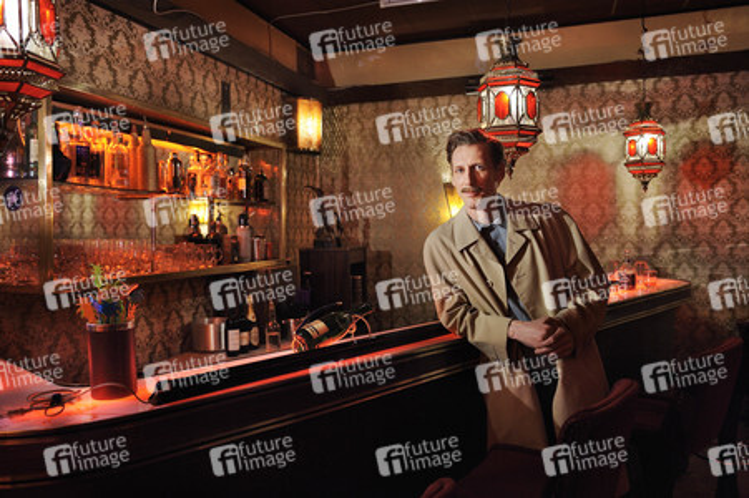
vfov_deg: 44.9
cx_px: 374
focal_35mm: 29
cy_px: 249
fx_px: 603
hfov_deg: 63.7
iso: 1600
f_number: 3.2
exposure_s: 1/25
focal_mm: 29
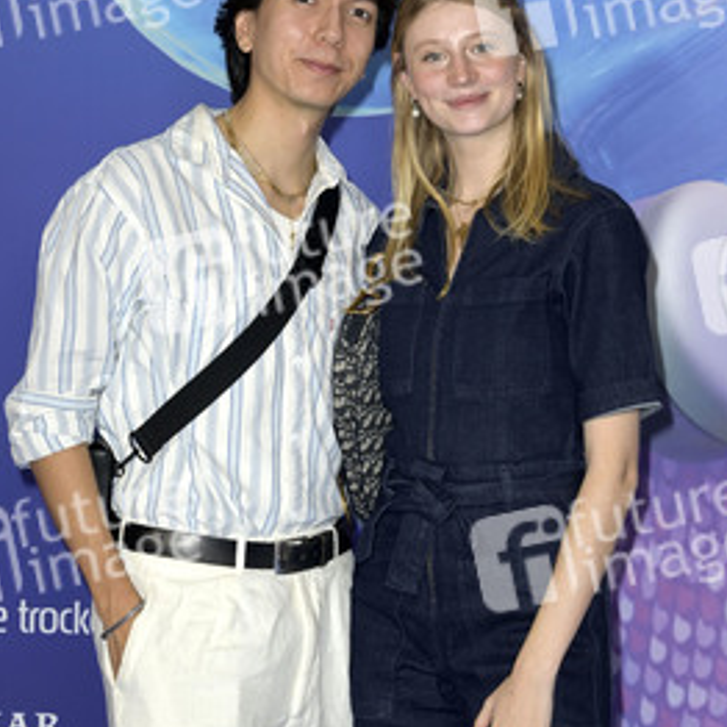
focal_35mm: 136
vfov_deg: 12.8
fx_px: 3231
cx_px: 361
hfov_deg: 12.8
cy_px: 408
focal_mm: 105
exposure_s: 1/250
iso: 800
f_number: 6.3
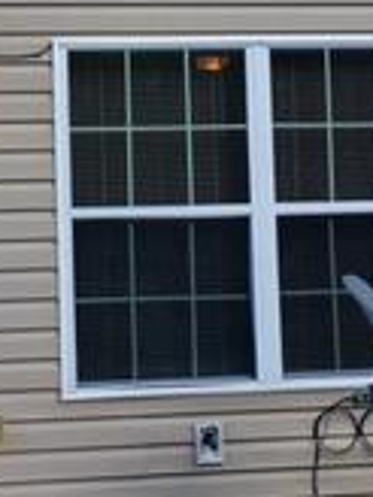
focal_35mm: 113
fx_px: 1623
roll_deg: +2.0
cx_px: -21
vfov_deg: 17.2
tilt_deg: +5.8
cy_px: 82
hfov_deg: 12.9
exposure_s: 1/686
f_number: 2.2
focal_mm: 4.15
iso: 25
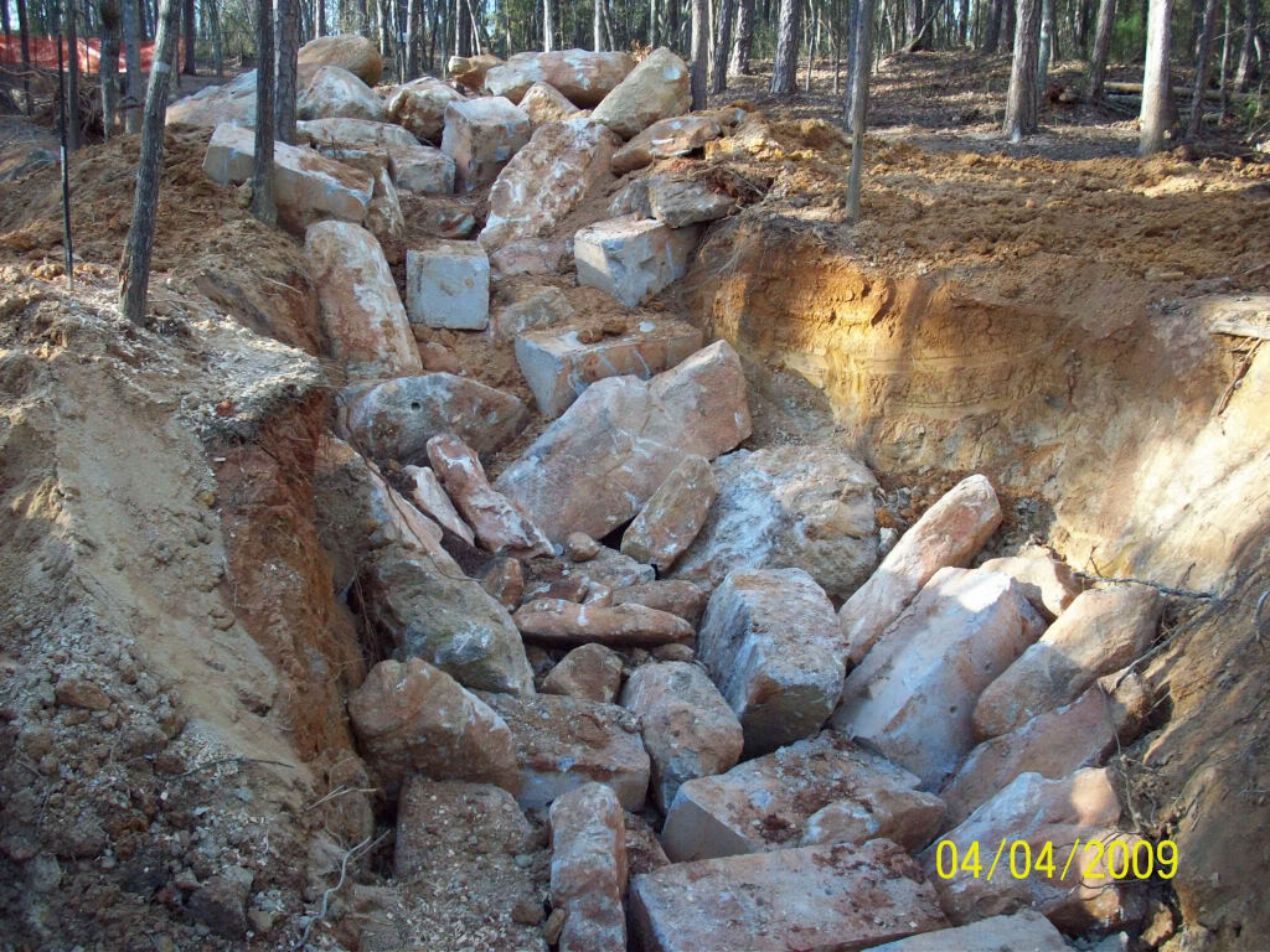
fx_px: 1357
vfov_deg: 38.7
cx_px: 635
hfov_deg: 50.1
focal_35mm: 37
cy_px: 476
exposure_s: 1/128
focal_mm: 6.2
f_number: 2.8
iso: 116
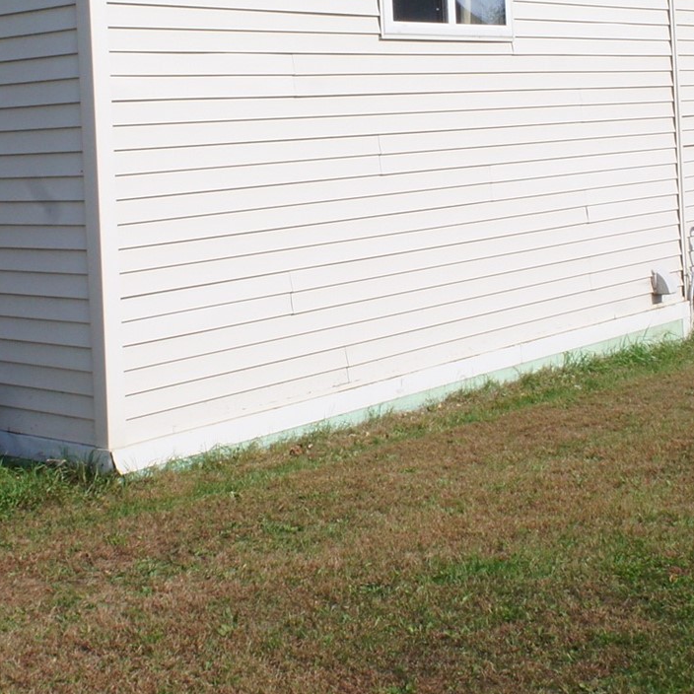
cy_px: 137
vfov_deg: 26.8
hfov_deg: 27.3
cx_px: 346
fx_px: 1429
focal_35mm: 63
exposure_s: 1/100
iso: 200
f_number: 14
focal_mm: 16
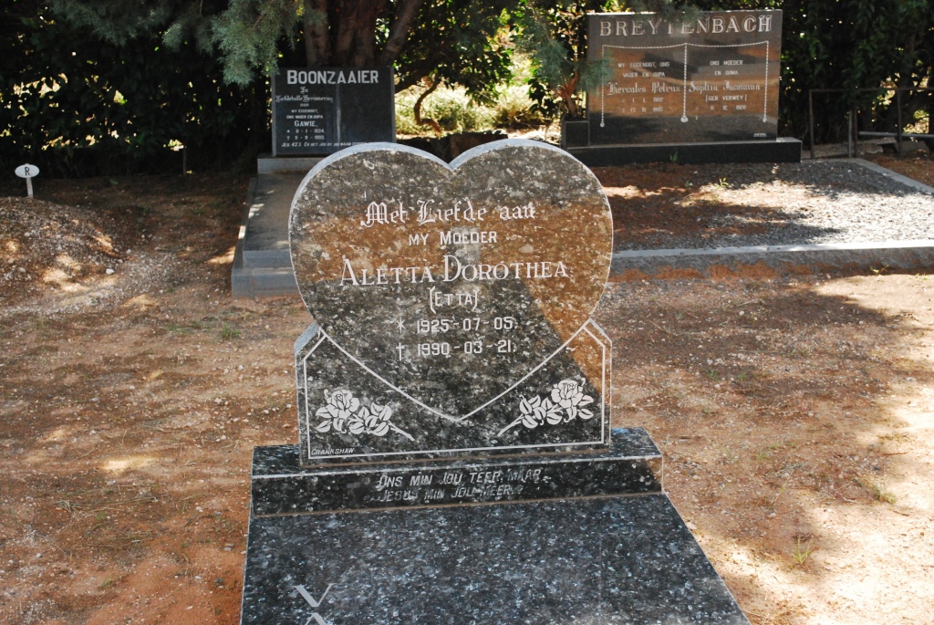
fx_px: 1324
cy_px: 312
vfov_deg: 26.5
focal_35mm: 51
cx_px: 467
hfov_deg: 38.8
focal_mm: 34
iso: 1600
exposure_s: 1/2000
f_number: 5
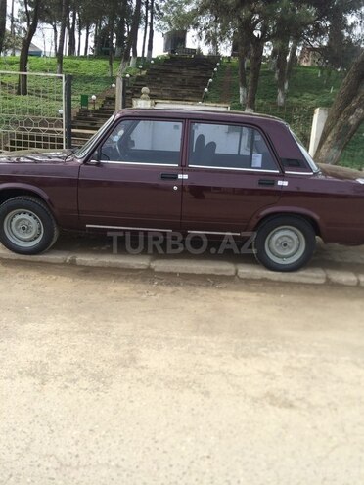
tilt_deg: -15.8
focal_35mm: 29
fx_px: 407
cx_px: 182
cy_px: 242
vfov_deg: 61.7
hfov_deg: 48.2
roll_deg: -3.3
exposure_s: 1/838
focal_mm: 4.15
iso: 32
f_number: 2.2
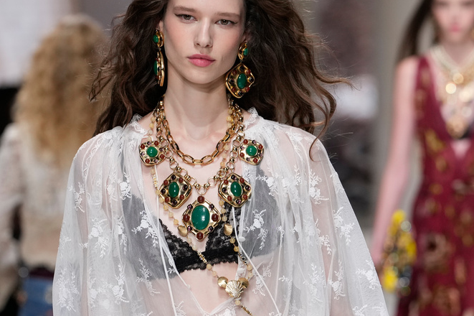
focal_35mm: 381
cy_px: 144
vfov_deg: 3.6
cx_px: 263
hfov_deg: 5.4
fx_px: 5014
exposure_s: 1/1000
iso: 1000
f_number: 4.5
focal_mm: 164
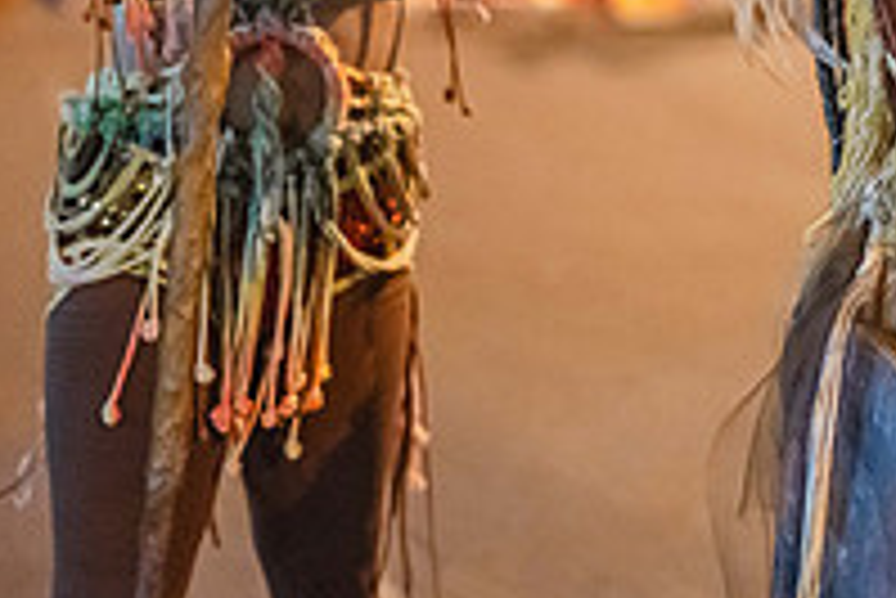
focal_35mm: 146
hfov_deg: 13.7
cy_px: -142
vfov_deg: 9.3
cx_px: 995
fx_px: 3636
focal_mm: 50
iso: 6400
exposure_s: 1/320
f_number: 1.2
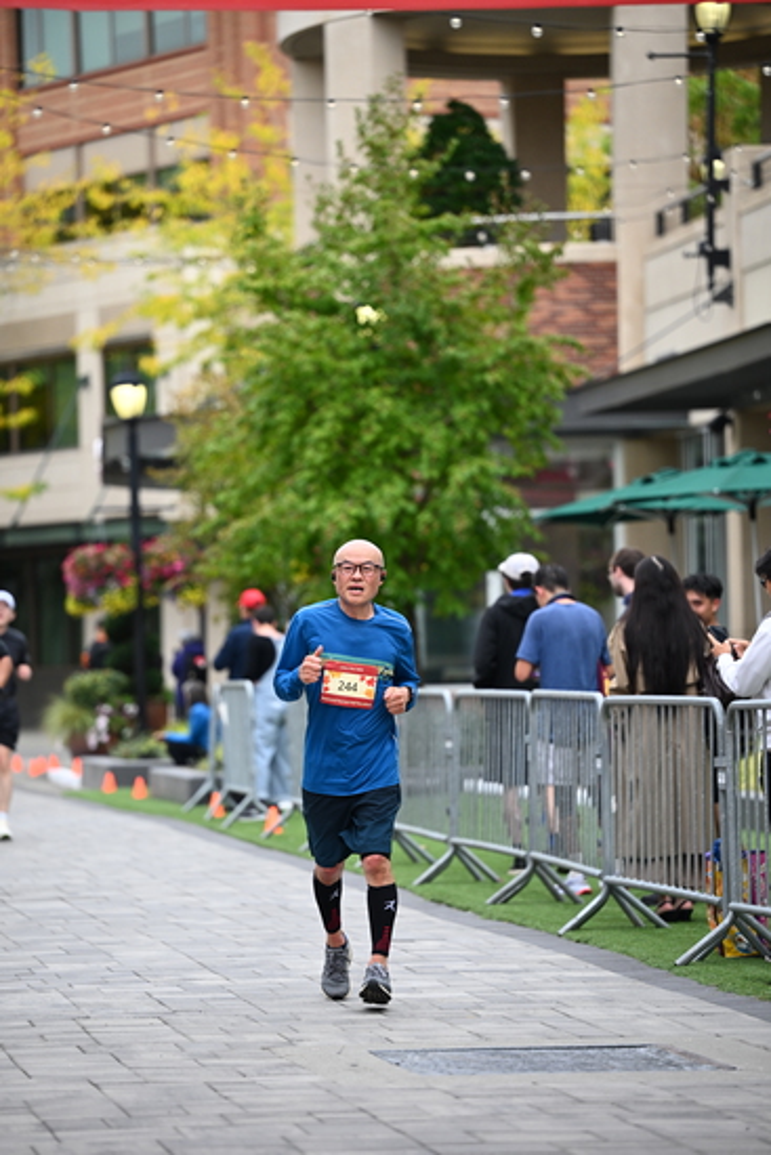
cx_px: 386
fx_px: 4494
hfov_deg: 9.8
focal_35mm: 140
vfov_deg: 14.6
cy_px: 578
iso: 640
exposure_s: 1/2000
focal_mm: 140
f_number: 2.8
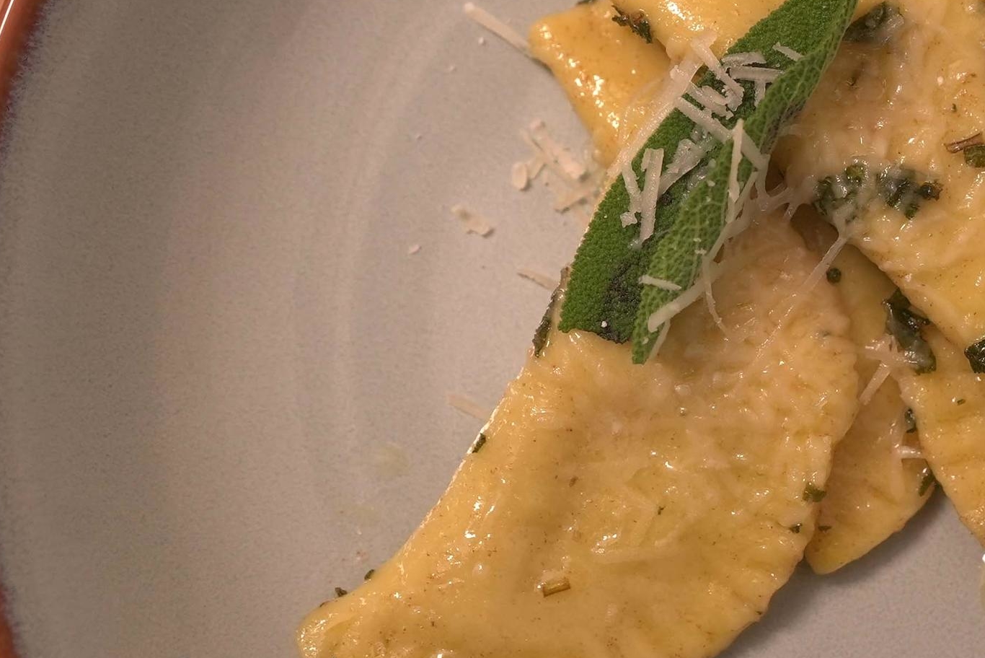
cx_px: 916
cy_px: 277
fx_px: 2244
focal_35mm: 82
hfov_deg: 24.0
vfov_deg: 16.7
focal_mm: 35
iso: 1000
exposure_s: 1/100
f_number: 5
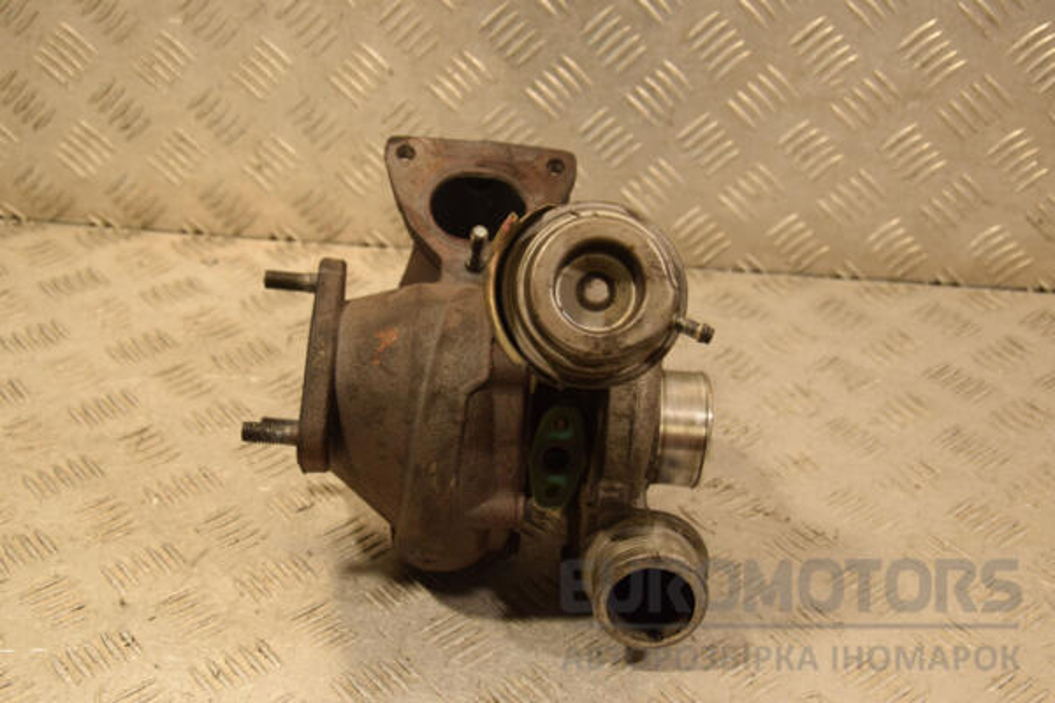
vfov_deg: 25.8
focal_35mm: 52
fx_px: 1538
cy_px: 352
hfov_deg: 37.9
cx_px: 528
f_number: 6.3
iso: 800
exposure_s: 1/160
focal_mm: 35
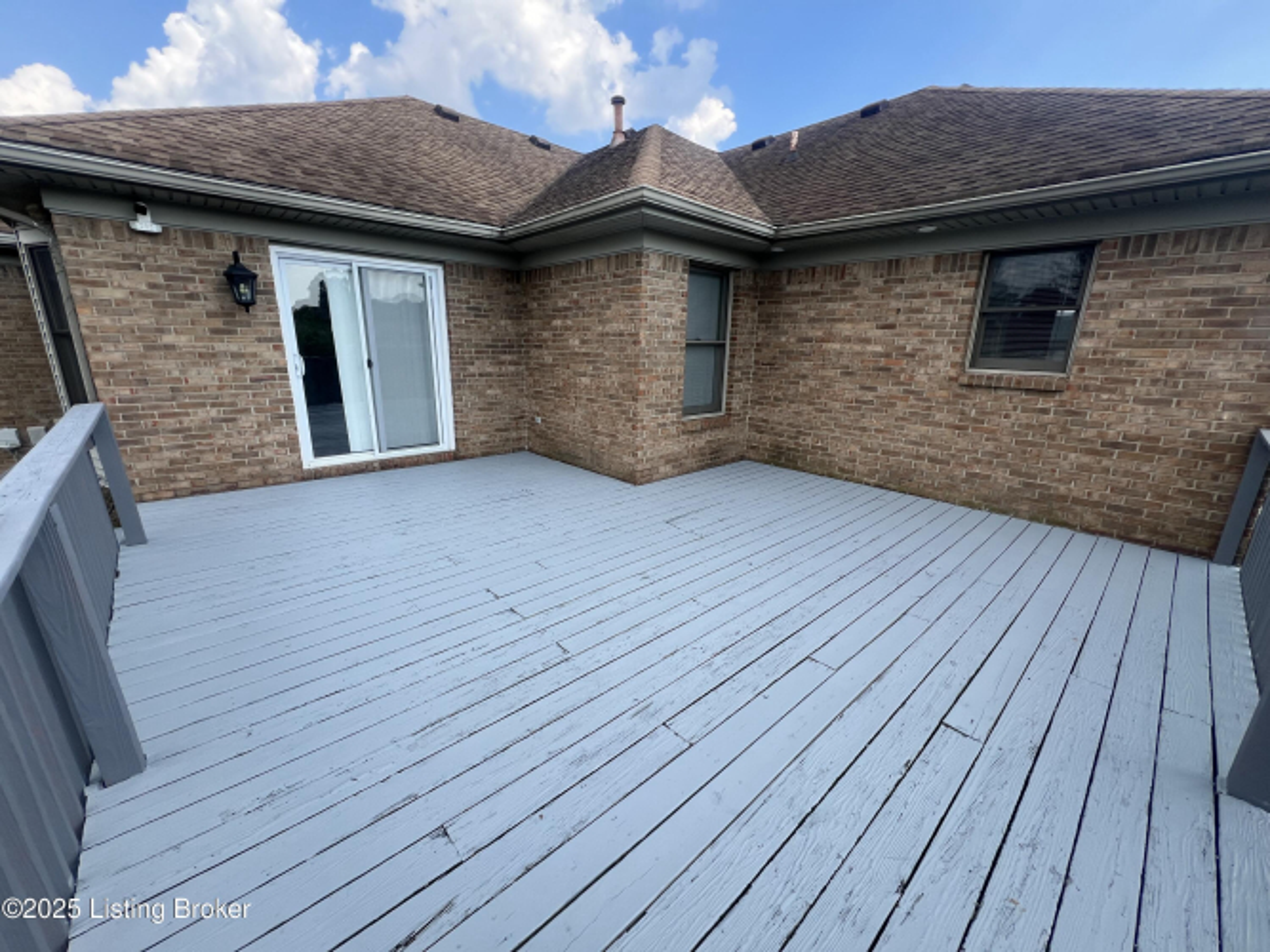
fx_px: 477
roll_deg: -1.2
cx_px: 635
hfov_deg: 106.2
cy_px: 476
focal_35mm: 13
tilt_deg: -14.1
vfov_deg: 89.9
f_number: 1.8
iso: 32
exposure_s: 1/531
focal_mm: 1.57
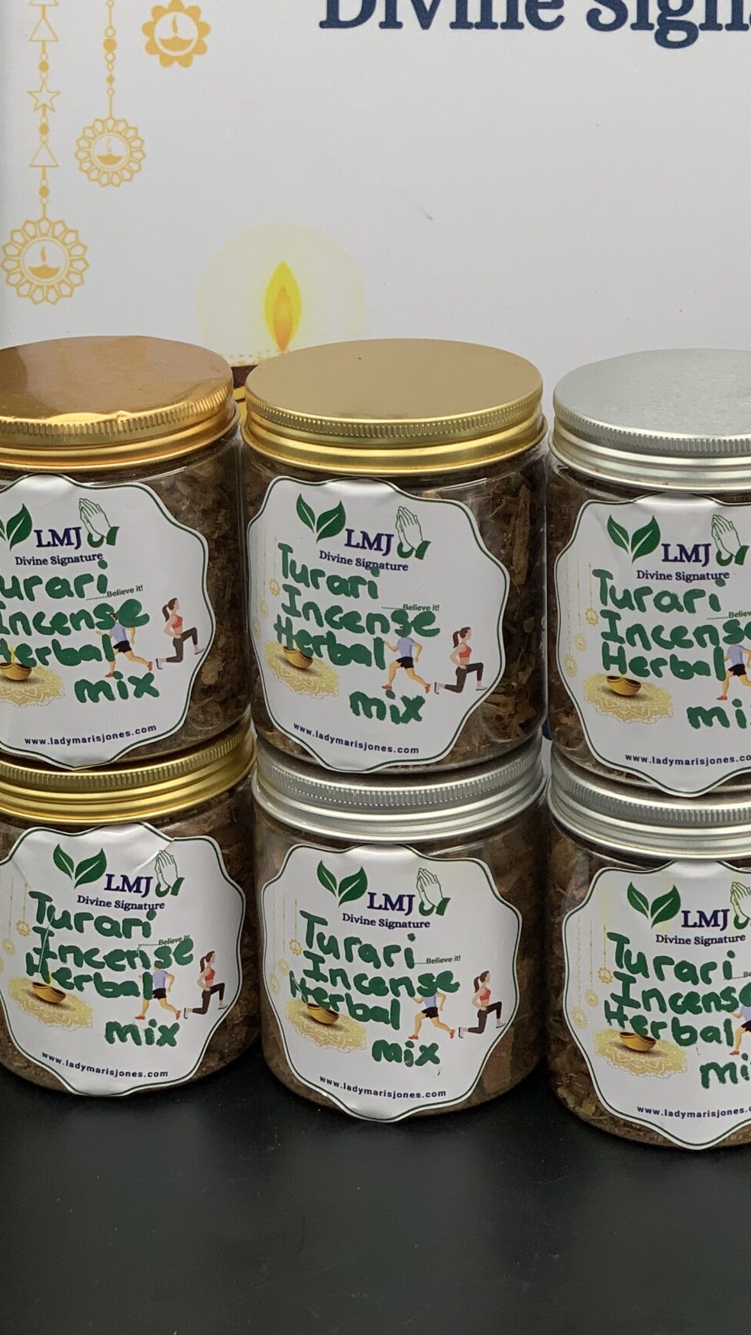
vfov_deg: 25.4
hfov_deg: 14.5
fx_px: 2938
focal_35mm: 83
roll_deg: -0.2
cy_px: 403
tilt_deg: -17.5
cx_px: 589
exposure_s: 1/122
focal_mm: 6
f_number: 2.4
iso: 32
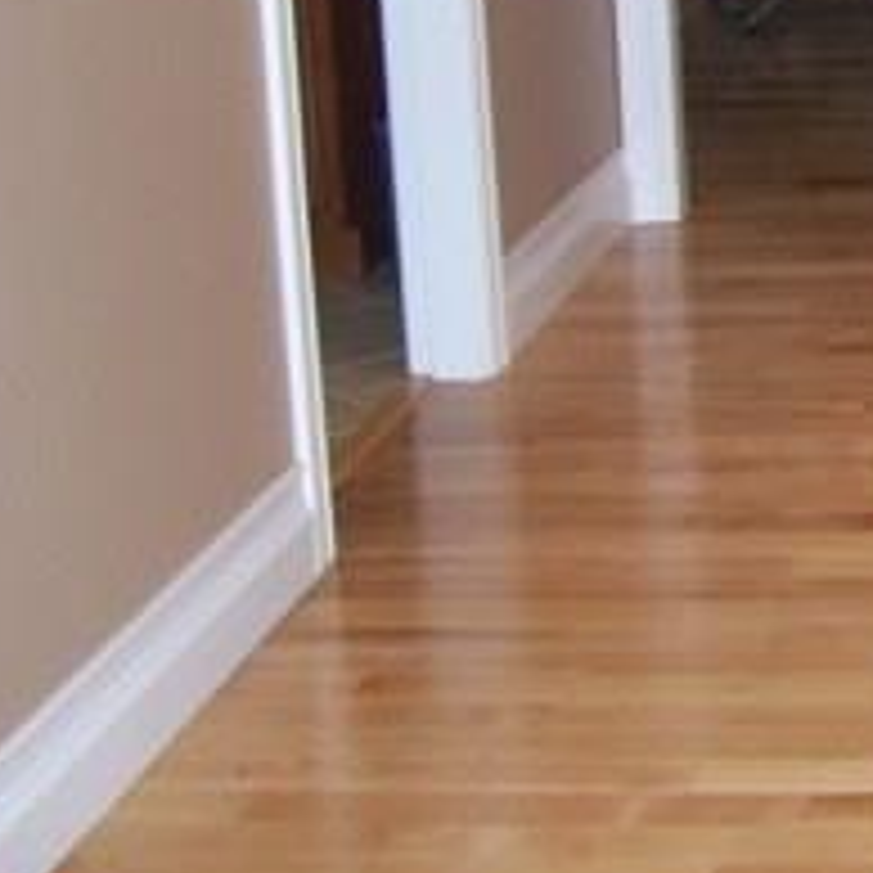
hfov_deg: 15.6
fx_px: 2996
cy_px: -68
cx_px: 1220
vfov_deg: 16.1
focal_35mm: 105
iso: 200
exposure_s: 1/60
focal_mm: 6
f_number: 2.7
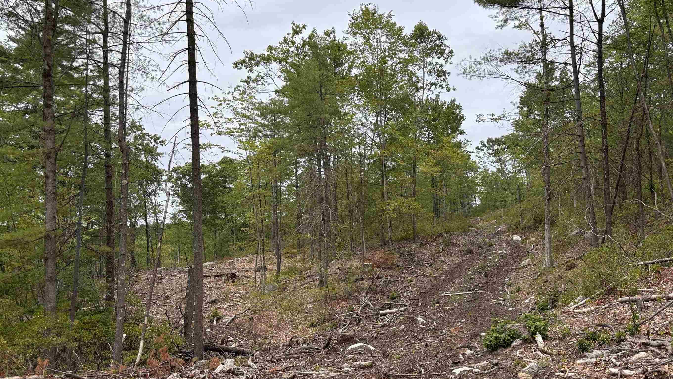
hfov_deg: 60.8
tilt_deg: +4.9
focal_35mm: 32
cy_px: 216
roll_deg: -1.1
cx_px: 376
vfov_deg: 36.6
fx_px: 571
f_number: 1.6
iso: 50
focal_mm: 5.96
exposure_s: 1/2451
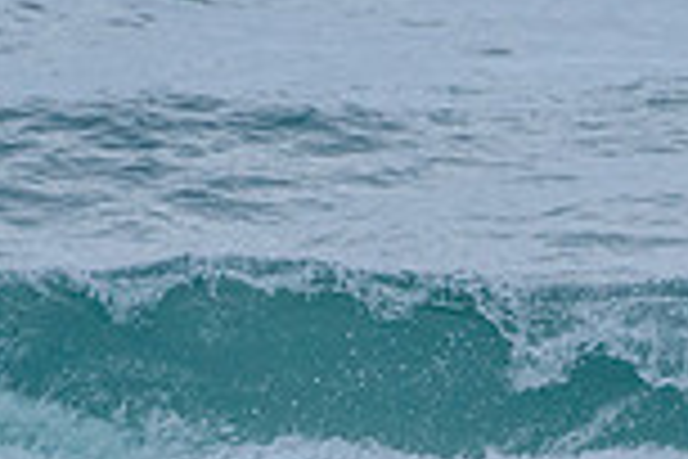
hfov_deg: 0.9
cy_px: 366
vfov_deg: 0.6
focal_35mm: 2325
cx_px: 1114
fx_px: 44430
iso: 1800
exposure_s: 1/2000
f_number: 5.6
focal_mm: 500
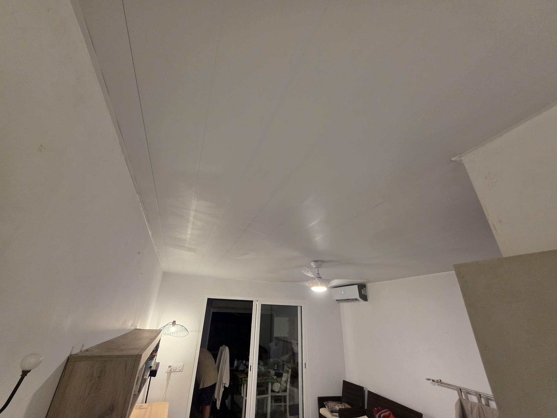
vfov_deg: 89.9
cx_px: 278
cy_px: 209
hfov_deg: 106.2
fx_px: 209
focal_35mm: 13
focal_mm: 2.2
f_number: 1.9
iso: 320
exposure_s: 1/50
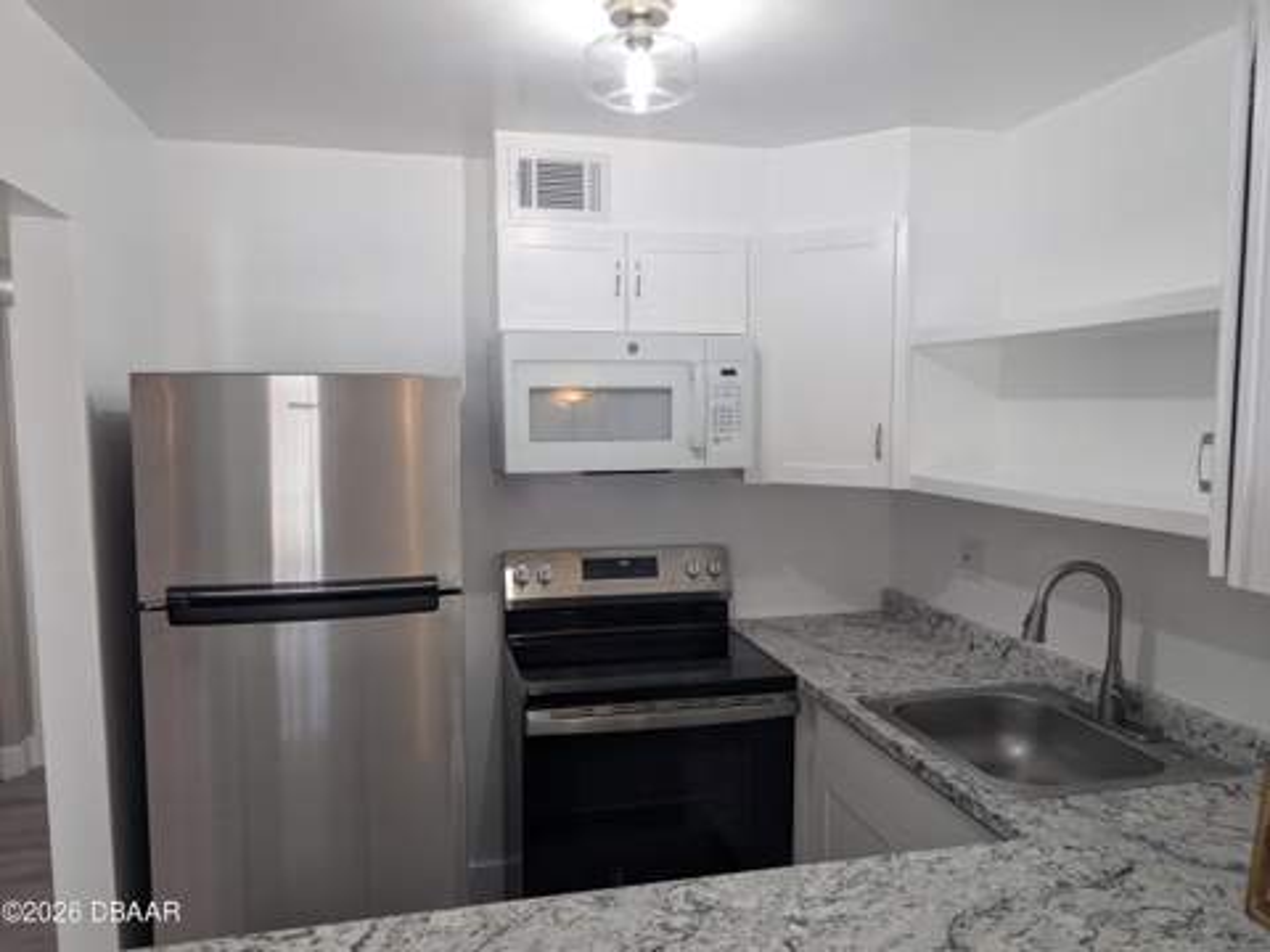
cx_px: 635
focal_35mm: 24
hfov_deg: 71.6
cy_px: 476
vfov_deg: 56.8
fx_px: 881
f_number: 1.68
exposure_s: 1/120
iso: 103
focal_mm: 6.9
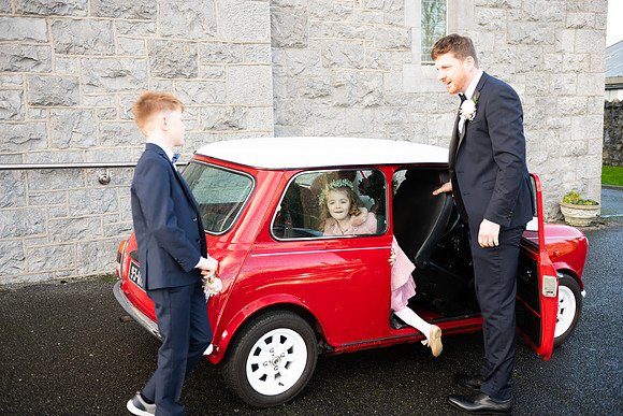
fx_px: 658
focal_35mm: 38
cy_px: 208
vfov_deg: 35.1
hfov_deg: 50.7
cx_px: 312
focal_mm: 38
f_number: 3.5
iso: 200
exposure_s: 1/160
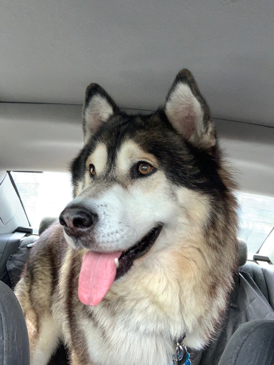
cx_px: 137
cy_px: 182
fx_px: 338
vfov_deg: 56.8
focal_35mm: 32
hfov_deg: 44.2
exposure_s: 1/60
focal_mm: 2.87
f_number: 2.2
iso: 250
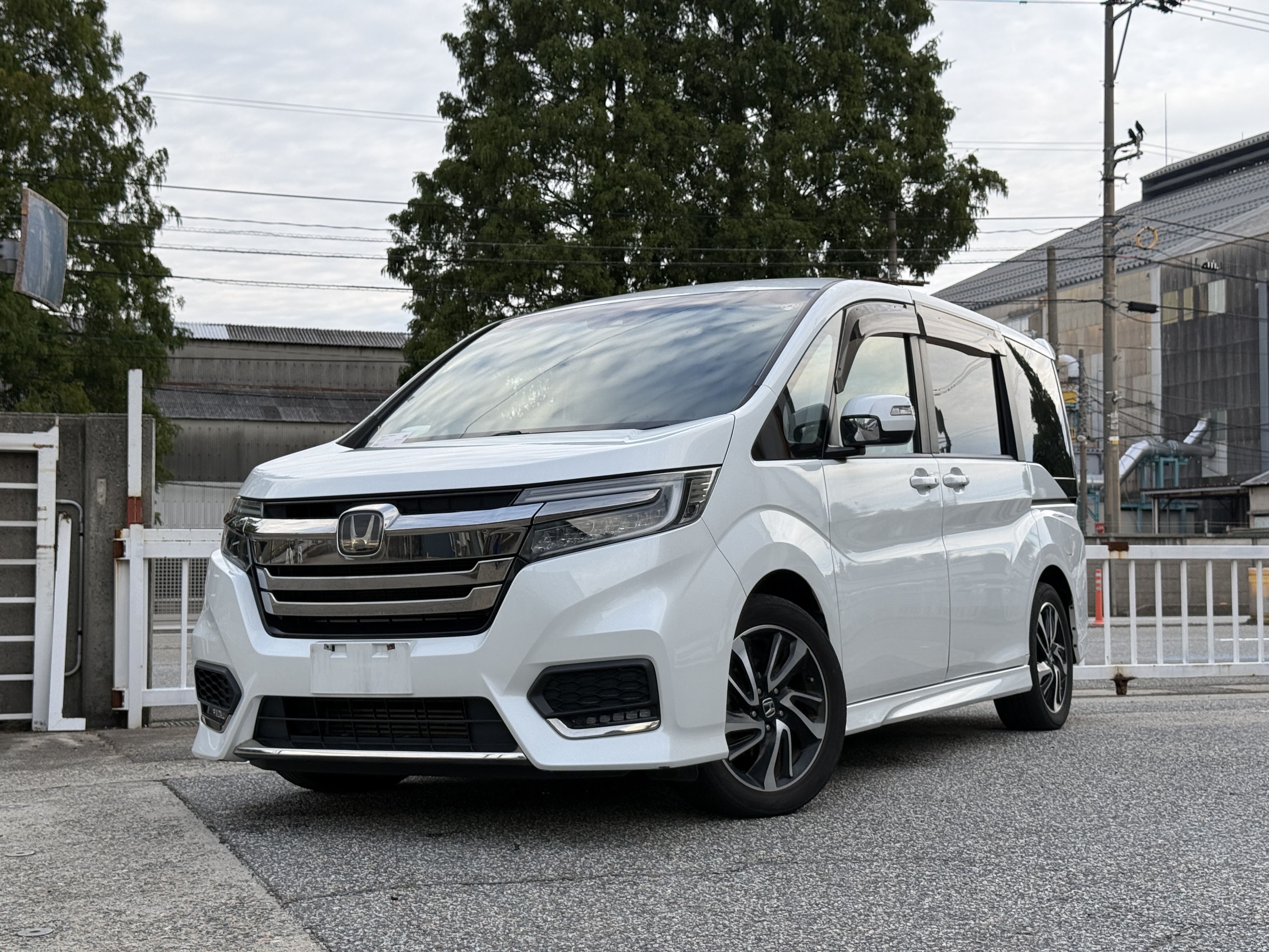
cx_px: 634
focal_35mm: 48
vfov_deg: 30.3
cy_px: 476
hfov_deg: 39.7
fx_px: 1760
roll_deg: +0.0
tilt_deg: +3.2
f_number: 1.78
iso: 64
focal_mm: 6.76
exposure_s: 1/615
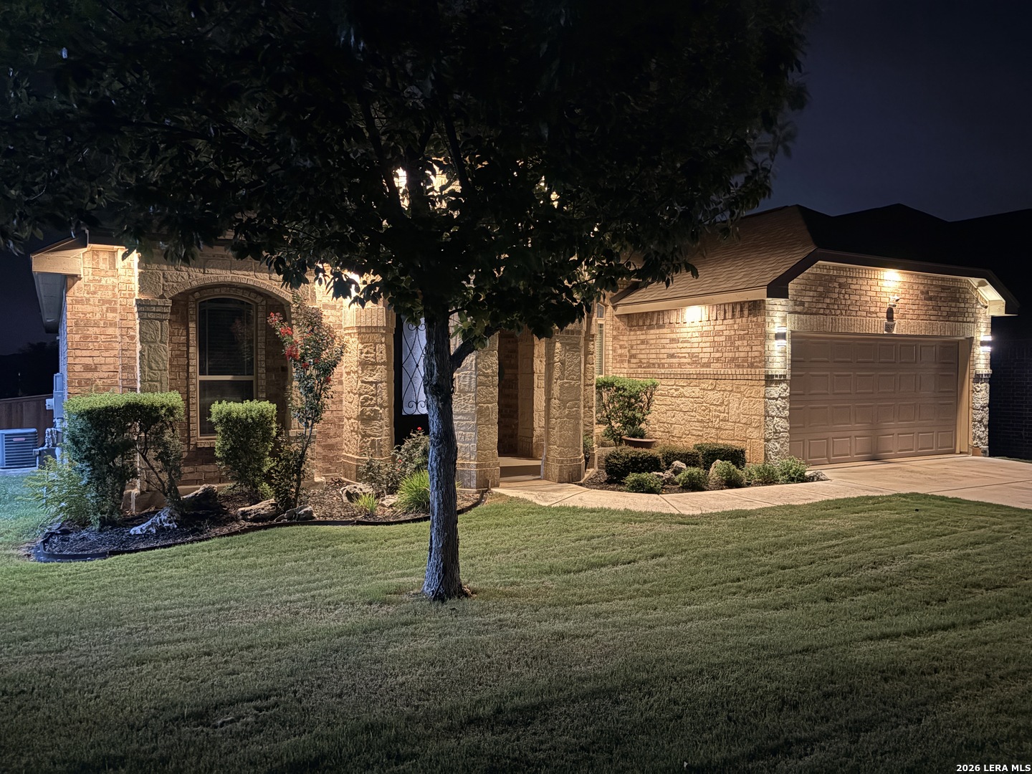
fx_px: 775
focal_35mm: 26
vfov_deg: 53.1
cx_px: 516
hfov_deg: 67.3
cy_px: 387
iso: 640
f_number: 1.6
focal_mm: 5.96
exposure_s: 1/15
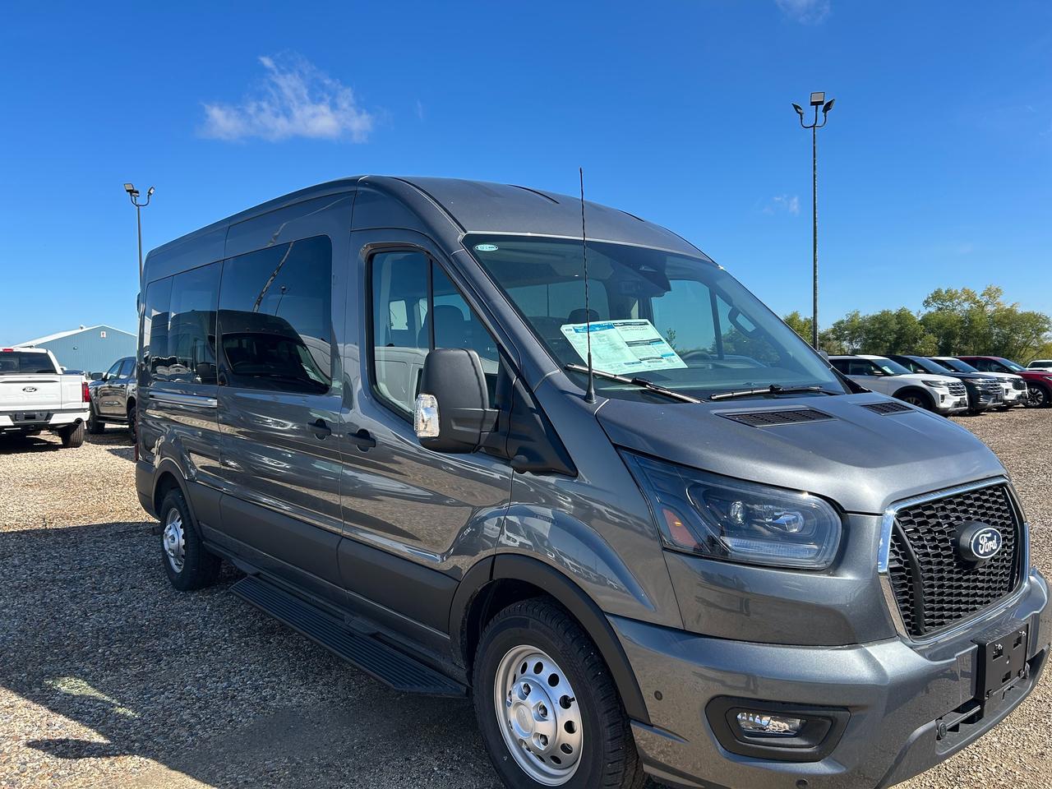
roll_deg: +1.3
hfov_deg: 67.3
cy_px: 394
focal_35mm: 26
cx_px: 526
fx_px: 790
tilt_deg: -2.3
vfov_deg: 53.1
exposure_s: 1/2632
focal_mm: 5.7
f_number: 1.5
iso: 50
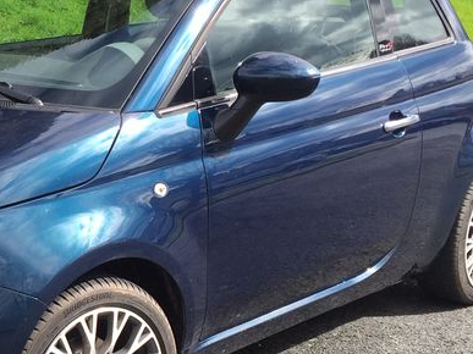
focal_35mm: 75
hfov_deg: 24.6
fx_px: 1024
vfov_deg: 19.6
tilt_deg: -11.2
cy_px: 157
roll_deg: +1.6
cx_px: -21
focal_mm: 4.15
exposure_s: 1/879
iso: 32
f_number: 2.2
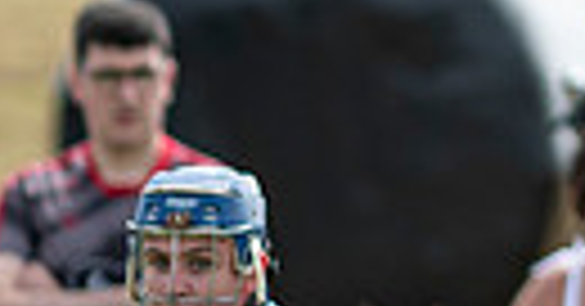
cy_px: 795
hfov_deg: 0.7
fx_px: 45788
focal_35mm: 3001
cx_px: -581
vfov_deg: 0.4
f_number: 2.8
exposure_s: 1/1600
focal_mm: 300
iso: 125
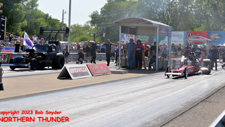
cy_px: 44
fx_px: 513
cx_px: 101
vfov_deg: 14.0
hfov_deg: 24.7
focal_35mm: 86
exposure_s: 1/2000
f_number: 8
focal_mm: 70
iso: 400
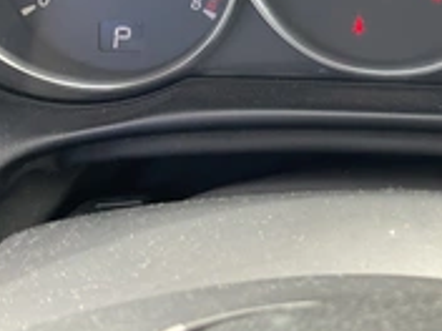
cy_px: 3
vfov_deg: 21.5
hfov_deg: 28.6
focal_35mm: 66
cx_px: 372
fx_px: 843
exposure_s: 1/122
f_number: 1.8
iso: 50
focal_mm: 3
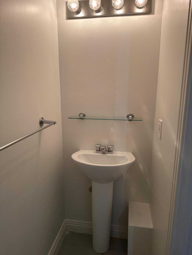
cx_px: 96
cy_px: 128
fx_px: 177
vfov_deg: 71.6
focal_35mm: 24
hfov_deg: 56.8
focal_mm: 6.86
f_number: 1.78
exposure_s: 1/120
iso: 125
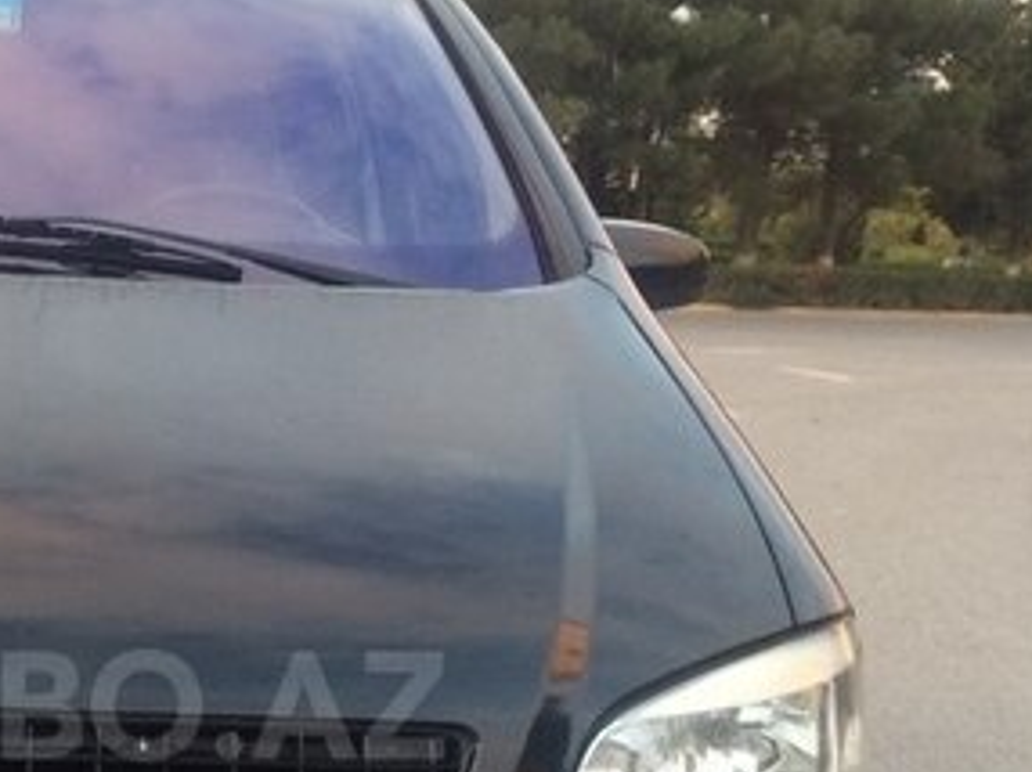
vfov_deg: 21.4
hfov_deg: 27.8
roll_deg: -0.4
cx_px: 76
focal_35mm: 67
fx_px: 1996
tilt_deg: -12.9
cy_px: 705
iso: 64
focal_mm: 4.15
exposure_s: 1/33
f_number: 2.2
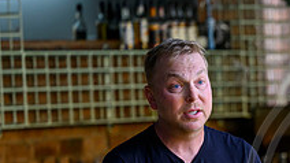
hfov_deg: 8.1
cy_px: 192
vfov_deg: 4.6
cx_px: 386
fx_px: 2029
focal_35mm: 264
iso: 1000
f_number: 2.8
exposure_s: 1/320
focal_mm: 92
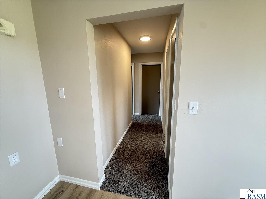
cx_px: 133
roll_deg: +0.7
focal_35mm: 14
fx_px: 108
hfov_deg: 102.1
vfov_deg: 85.7
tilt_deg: -9.4
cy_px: 100
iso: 200
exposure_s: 1/60
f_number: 2.2
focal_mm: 2.22
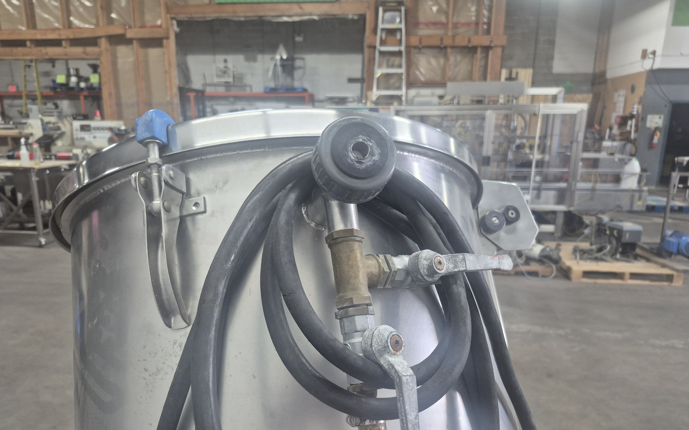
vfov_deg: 49.0
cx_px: 344
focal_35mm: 25
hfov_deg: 72.5
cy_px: 260
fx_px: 469
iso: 400
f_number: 1.8
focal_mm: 5.4
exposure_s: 1/120
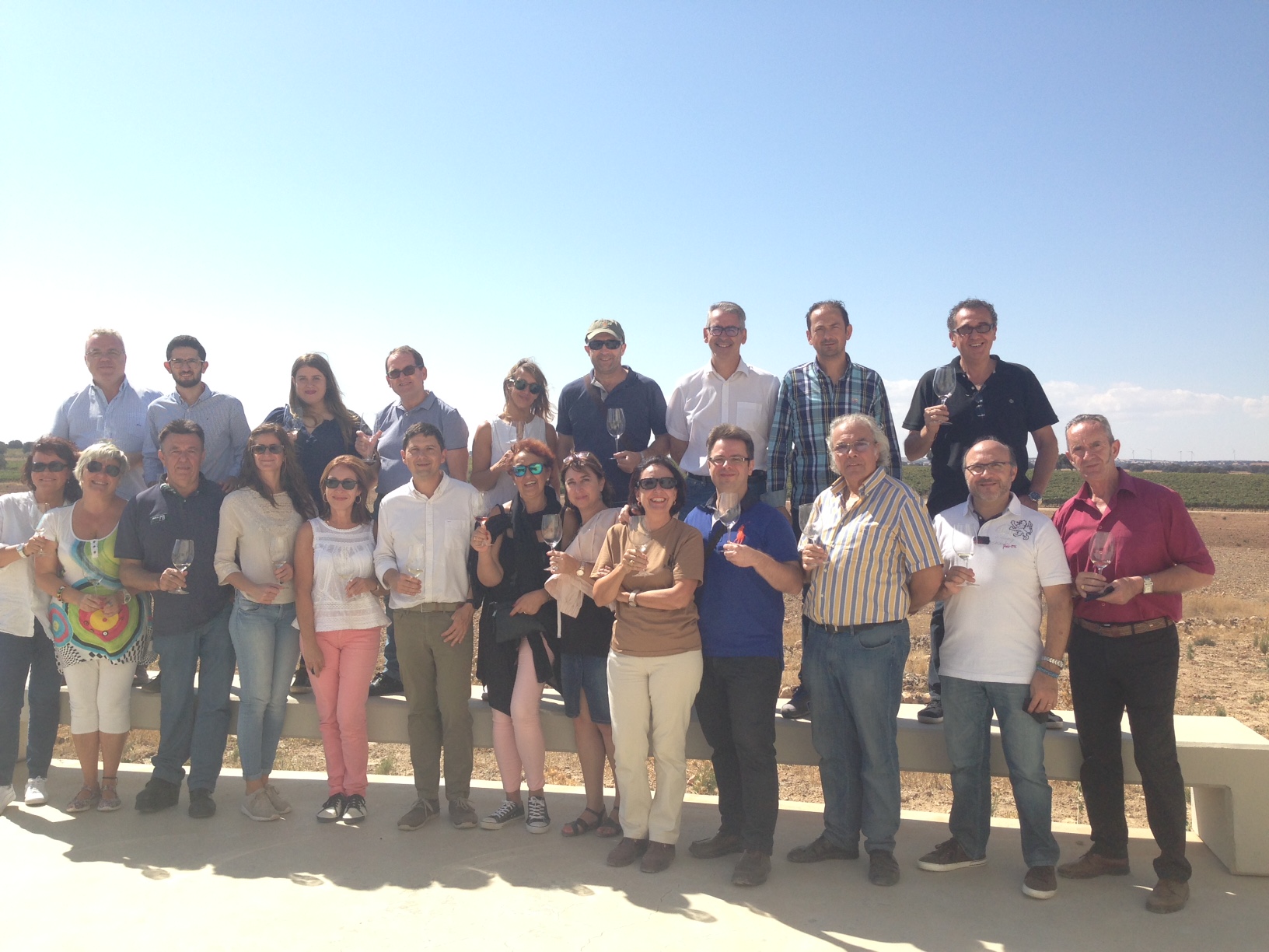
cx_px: 634
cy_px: 476
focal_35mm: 33
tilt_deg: +1.2
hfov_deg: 55.4
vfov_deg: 42.9
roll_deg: -0.5
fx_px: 1210
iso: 50
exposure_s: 1/1355
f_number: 2.4
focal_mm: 4.12
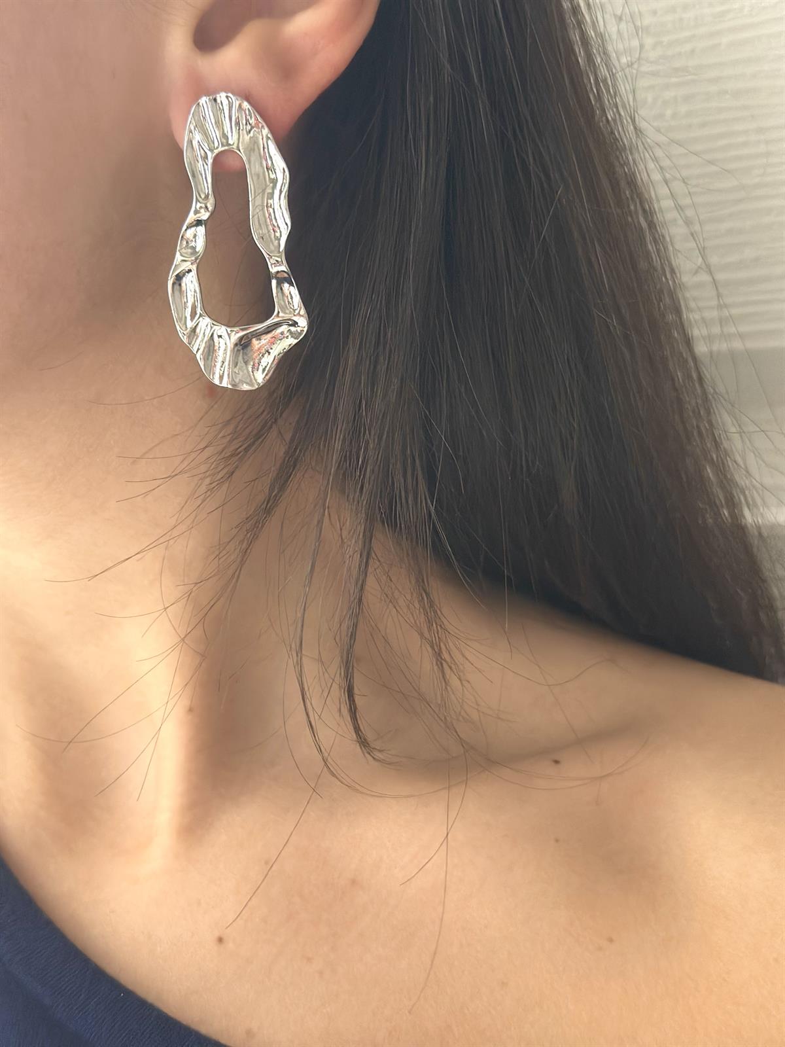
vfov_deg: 39.7
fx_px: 1451
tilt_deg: -5.6
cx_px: 392
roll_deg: +3.6
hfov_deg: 30.3
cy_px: 524
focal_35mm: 48
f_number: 1.78
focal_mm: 6.86
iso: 500
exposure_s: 1/40
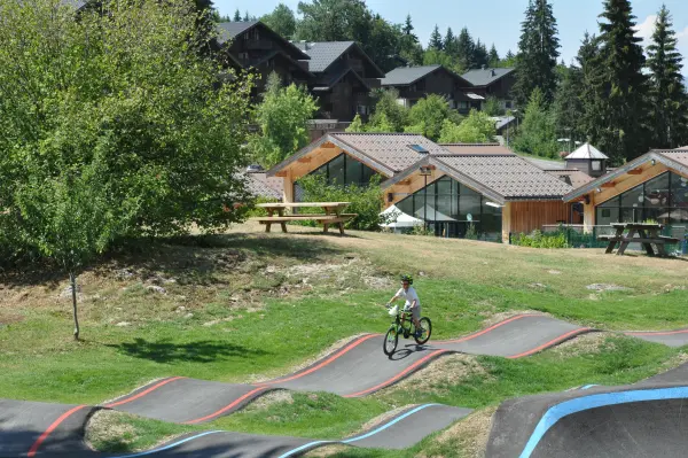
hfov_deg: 16.1
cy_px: 229
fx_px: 2435
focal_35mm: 128
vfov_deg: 10.7
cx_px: 344
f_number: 13
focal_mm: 85
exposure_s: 1/640
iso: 800
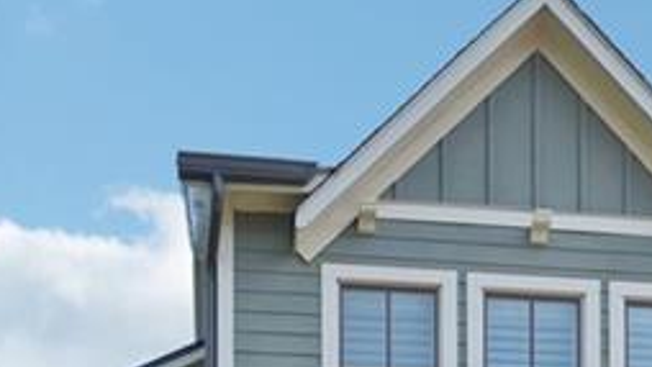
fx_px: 1020
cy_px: 812
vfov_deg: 14.9
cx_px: 272
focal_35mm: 59
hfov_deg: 35.4
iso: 320
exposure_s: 1/500
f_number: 8
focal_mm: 14
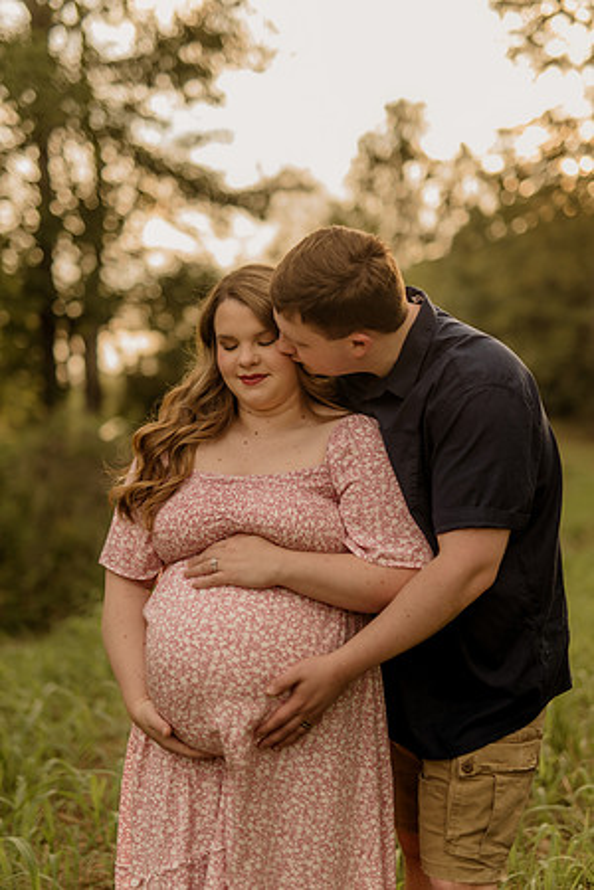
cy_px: 445
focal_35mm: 50
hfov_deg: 27.0
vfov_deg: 39.6
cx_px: 297
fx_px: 1237
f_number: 1.8
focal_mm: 50
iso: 125
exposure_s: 1/800
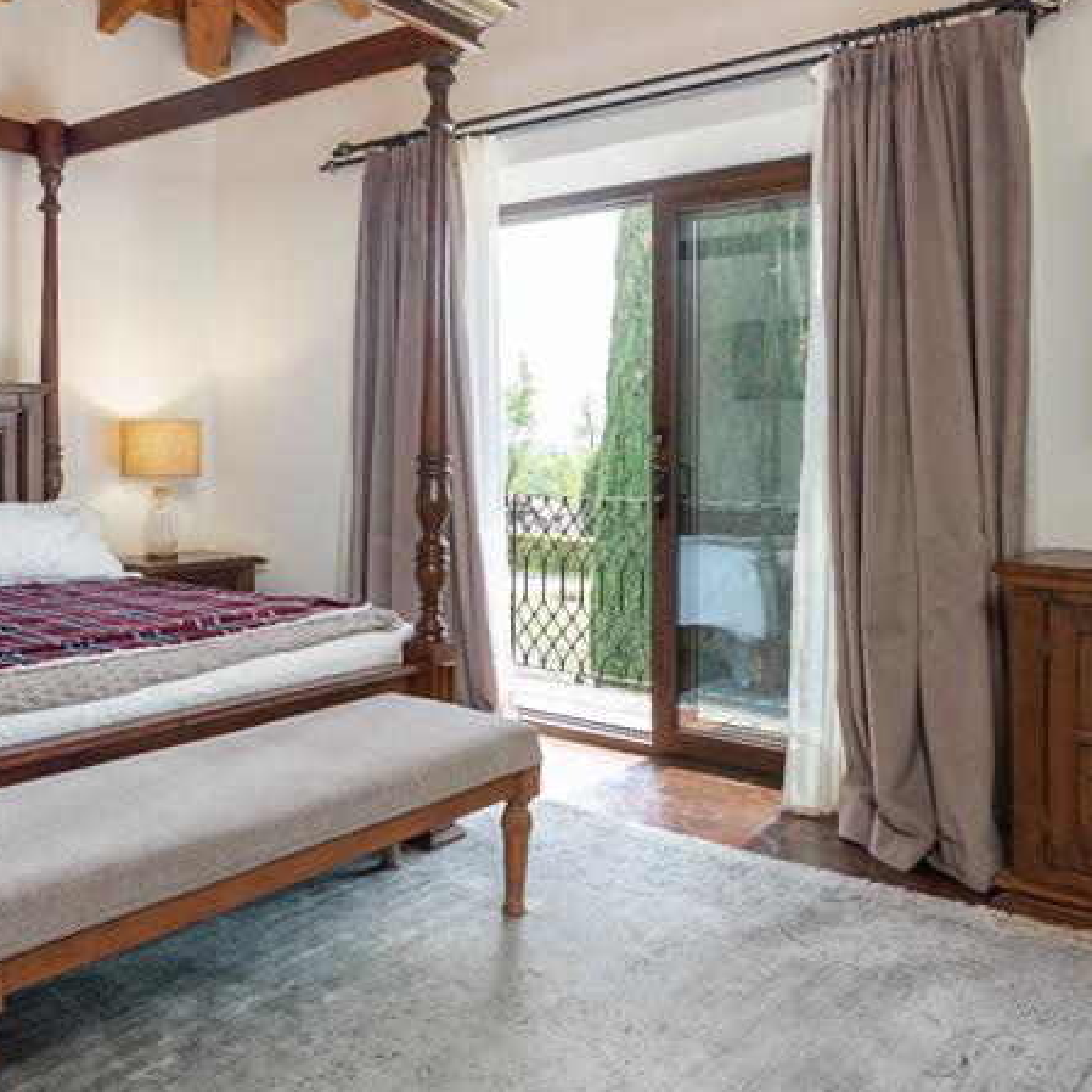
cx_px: 333
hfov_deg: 51.2
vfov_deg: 52.3
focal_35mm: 31
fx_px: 1106
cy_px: 467
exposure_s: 1/50
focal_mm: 16
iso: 400
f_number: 10
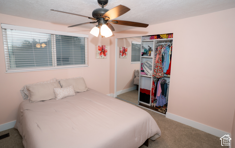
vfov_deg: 63.3
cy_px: 70
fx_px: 120
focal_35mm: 19
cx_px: 116
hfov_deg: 88.6
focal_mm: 18
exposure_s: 1/250
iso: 250
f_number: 4
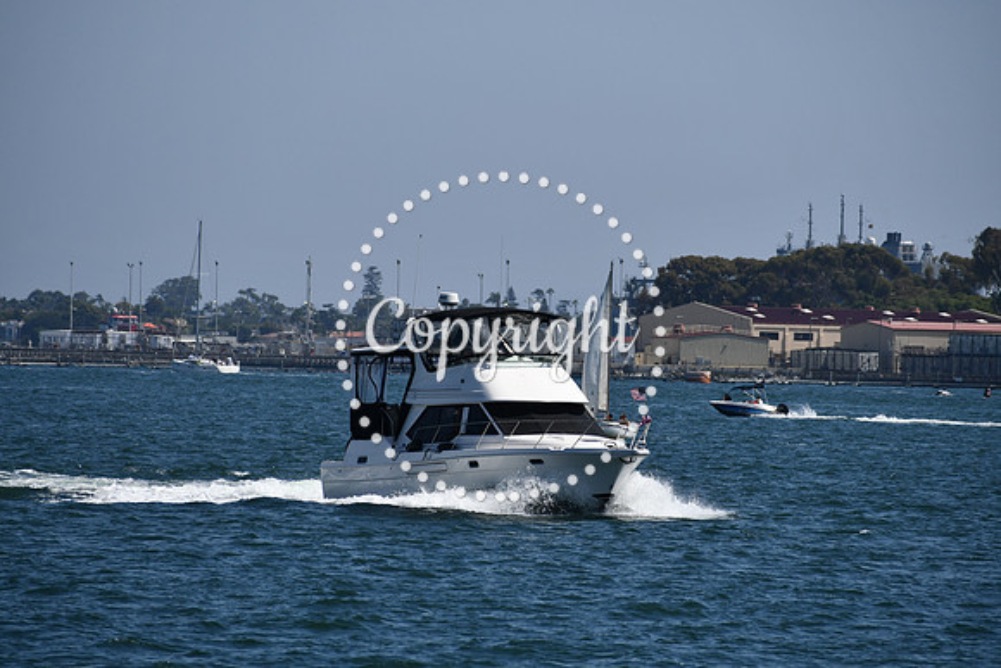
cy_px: 334
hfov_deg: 6.2
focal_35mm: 330
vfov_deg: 4.2
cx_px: 500
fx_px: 9178
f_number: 7.1
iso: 200
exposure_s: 1/1600
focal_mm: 220
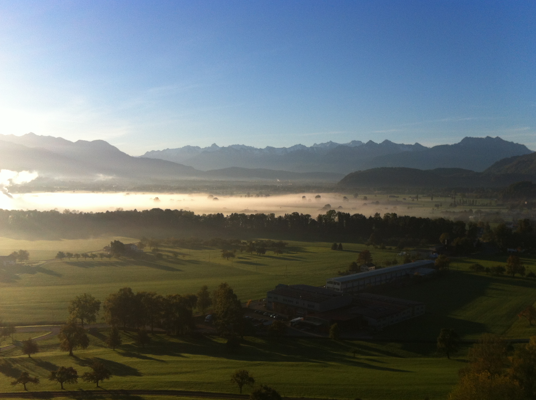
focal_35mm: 39
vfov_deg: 36.7
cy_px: 216
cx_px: 269
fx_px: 603
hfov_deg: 47.9
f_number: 2.8
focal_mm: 3.85
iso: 80
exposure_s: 1/1160
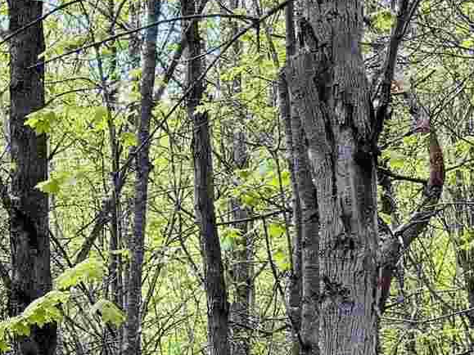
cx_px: -186
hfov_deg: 13.6
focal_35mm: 138
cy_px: 316
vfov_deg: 10.7
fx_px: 1889
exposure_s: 1/194
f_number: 1.6
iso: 40
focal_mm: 5.96
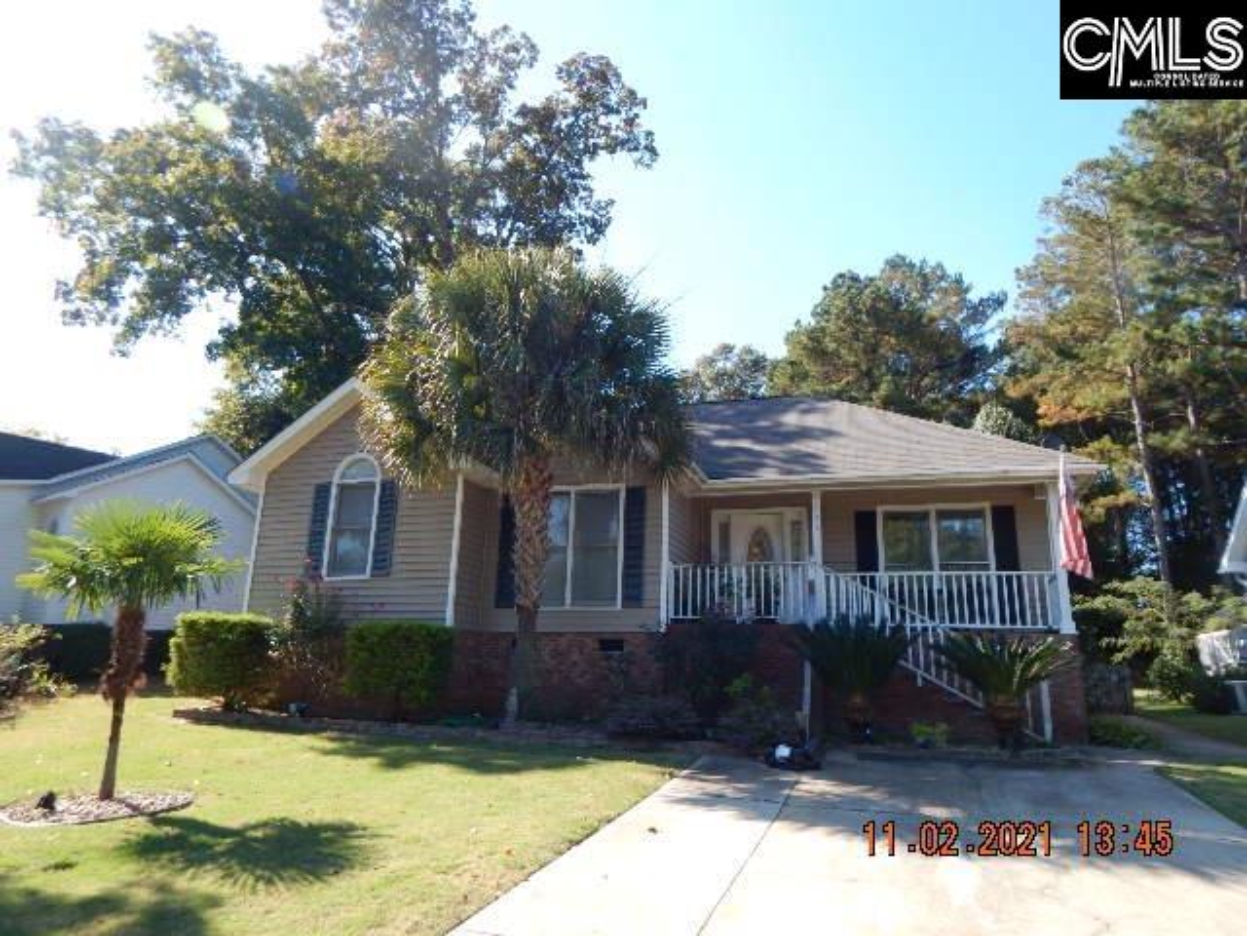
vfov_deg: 61.1
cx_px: 624
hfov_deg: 76.4
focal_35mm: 22
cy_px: 468
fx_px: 793
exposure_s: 1/500
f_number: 3
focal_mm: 4
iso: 125
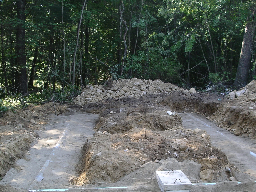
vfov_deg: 27.4
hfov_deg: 36.1
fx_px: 392
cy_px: 124
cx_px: 139
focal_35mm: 53
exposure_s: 1/74
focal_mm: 7.8
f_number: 2.8
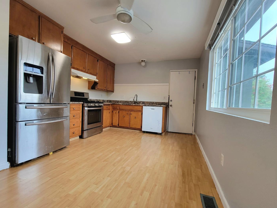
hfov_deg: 102.1
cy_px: 108
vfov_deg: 85.7
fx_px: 112
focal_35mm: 14
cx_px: 139
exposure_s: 1/60.2
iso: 125
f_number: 2.2
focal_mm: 2.2
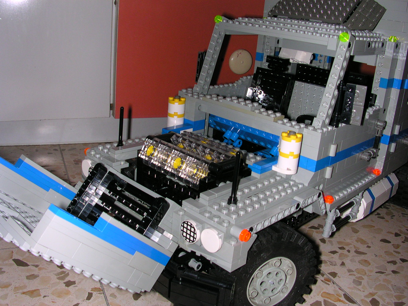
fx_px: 436
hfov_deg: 50.1
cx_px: 204
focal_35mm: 37
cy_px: 153
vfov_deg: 38.7
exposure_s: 1/60
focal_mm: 5.6
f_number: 4.5
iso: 100
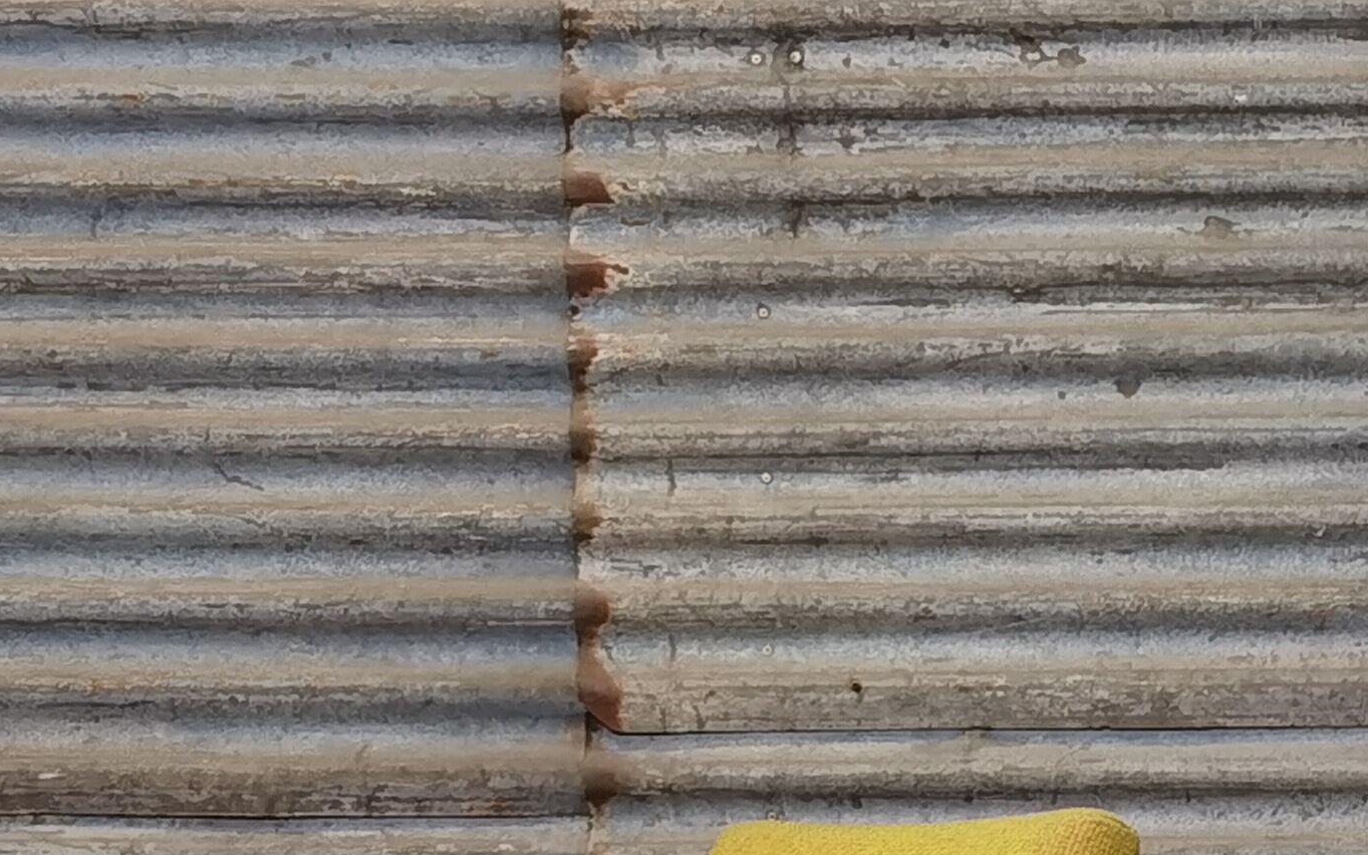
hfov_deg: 16.9
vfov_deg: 10.7
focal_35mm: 117
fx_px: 4362
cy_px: 1354
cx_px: 1734
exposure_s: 1/33.3
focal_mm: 6.71
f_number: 1.9
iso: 320
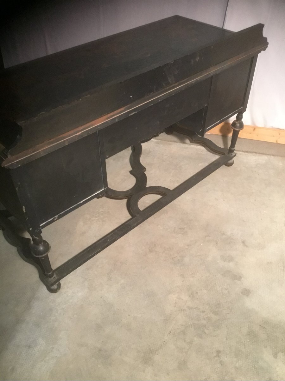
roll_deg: -0.6
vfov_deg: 58.4
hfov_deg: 45.4
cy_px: 190
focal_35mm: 31
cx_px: 142
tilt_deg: -41.7
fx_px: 340
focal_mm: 3.3
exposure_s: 1/25
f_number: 2.4
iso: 200
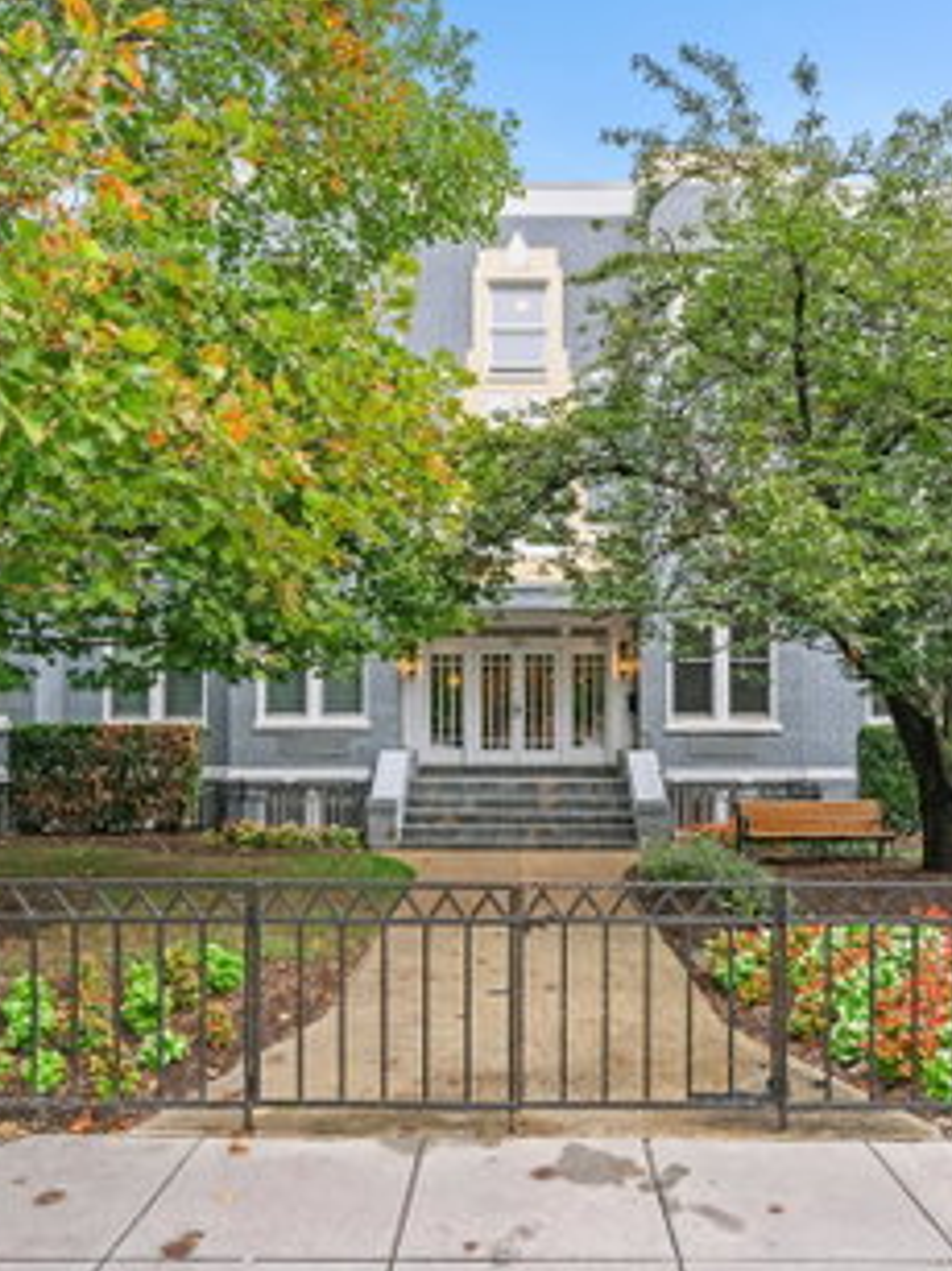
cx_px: 528
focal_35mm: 24
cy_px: 650
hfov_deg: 56.7
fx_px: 881
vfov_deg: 71.6
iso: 500
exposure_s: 1/200
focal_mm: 16
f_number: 9
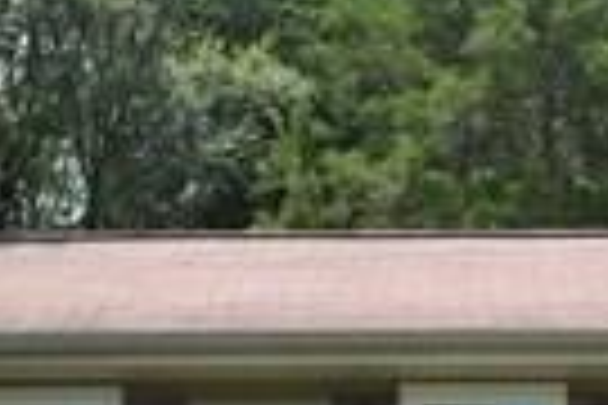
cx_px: 495
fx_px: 2888
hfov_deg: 12.0
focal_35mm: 171
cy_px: 758
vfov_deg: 7.7
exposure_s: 1/160
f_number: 6.3
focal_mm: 24
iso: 100
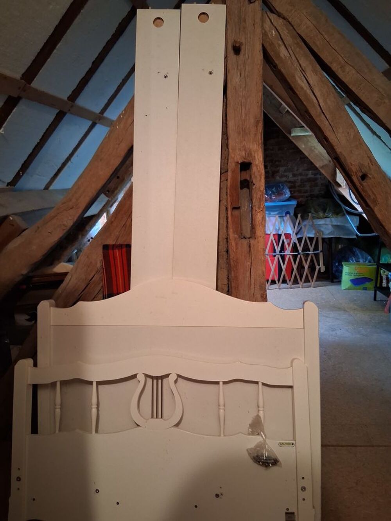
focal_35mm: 26
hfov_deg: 53.1
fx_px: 392
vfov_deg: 67.3
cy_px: 260
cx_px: 196
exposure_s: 1/25
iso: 640
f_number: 1.8
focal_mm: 3.98
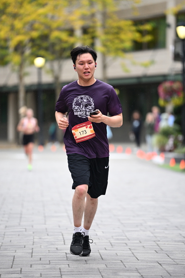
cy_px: 139
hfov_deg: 6.9
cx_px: 92
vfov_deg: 10.3
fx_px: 1541
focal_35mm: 200
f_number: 2.8
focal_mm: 200
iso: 1250
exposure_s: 1/1600
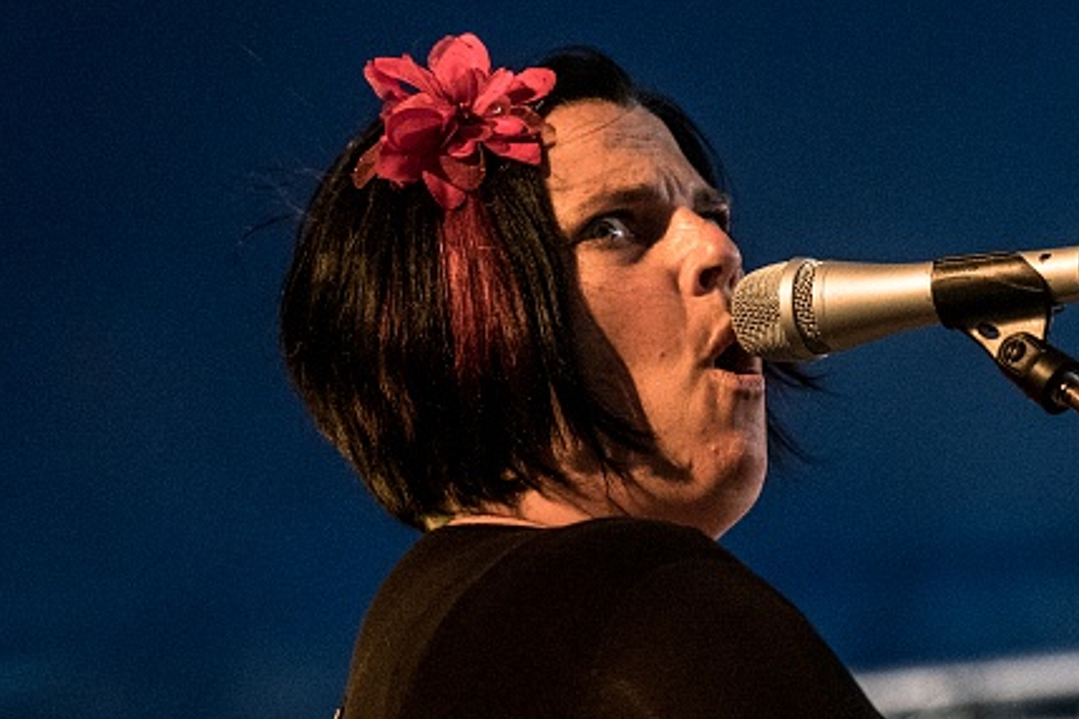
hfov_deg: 8.2
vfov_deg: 5.5
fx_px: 7552
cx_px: 802
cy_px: 465
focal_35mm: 252
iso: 2000
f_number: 2.8
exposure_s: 1/250
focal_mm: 100
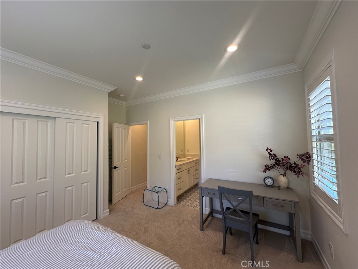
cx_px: 179
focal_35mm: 14
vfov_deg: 85.7
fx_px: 145
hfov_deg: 102.1
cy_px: 134
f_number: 2.2
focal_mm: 2.22
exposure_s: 1/120
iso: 80
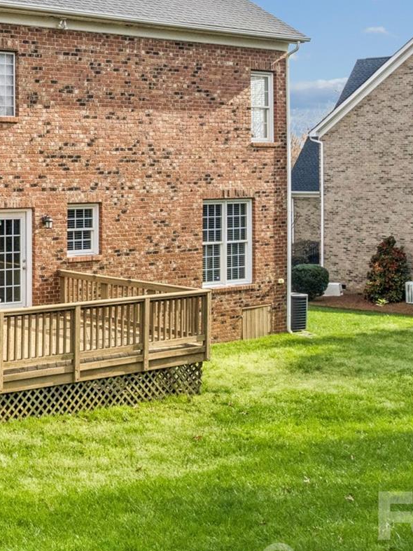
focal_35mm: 55
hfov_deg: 23.6
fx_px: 875
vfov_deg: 34.4
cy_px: 152
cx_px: -116
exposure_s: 1/320
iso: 100
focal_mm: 8.4
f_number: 2.8
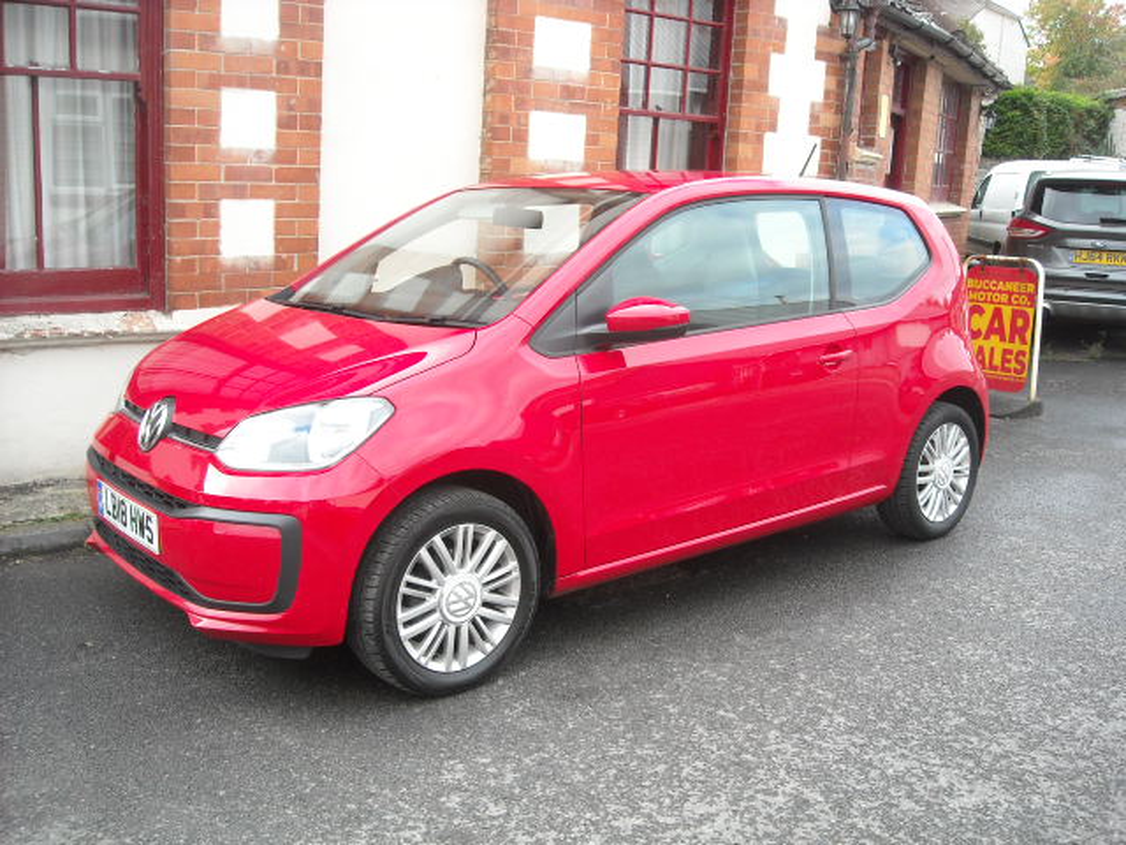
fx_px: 1138
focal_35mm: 35
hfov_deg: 52.6
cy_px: 422
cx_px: 563
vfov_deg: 40.7
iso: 141
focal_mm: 5.7
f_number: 2.8
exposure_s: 1/184
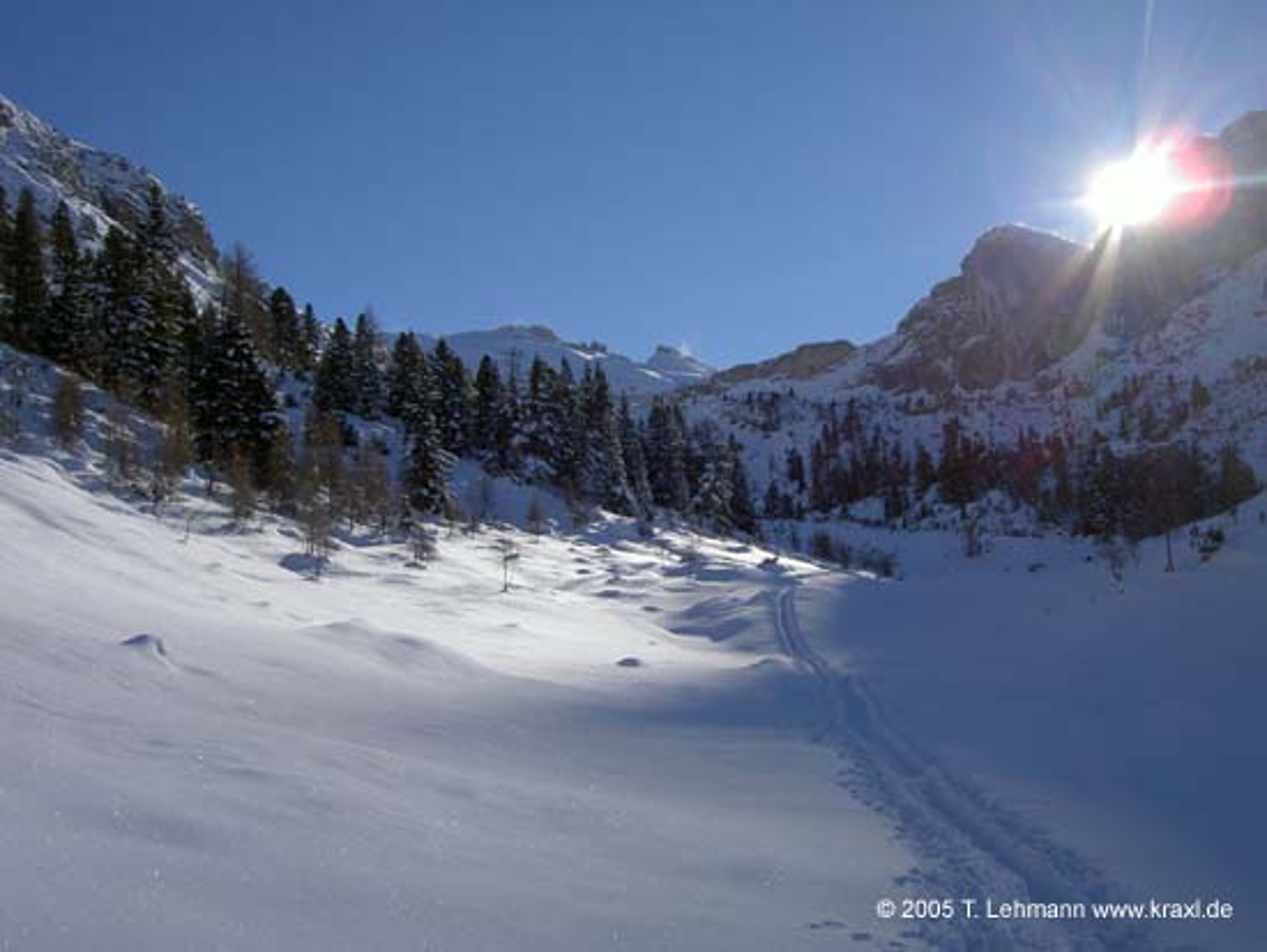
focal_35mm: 39
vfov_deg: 36.8
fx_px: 1428
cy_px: 476
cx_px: 634
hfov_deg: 47.8
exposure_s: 1/1250
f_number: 4.7
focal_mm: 8
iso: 100
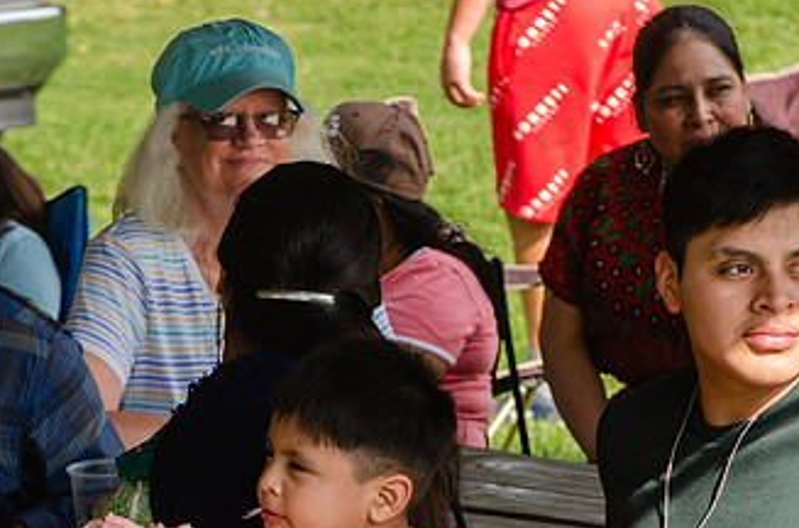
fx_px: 7192
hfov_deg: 6.4
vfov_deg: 4.2
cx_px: 325
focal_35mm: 325
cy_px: 438
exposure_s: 1/250
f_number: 8
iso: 140
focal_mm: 122
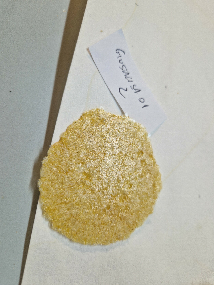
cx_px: 107
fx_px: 190
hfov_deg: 58.9
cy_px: 142
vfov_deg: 73.9
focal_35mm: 23
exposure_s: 1/100
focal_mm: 5.4
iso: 100
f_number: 1.8
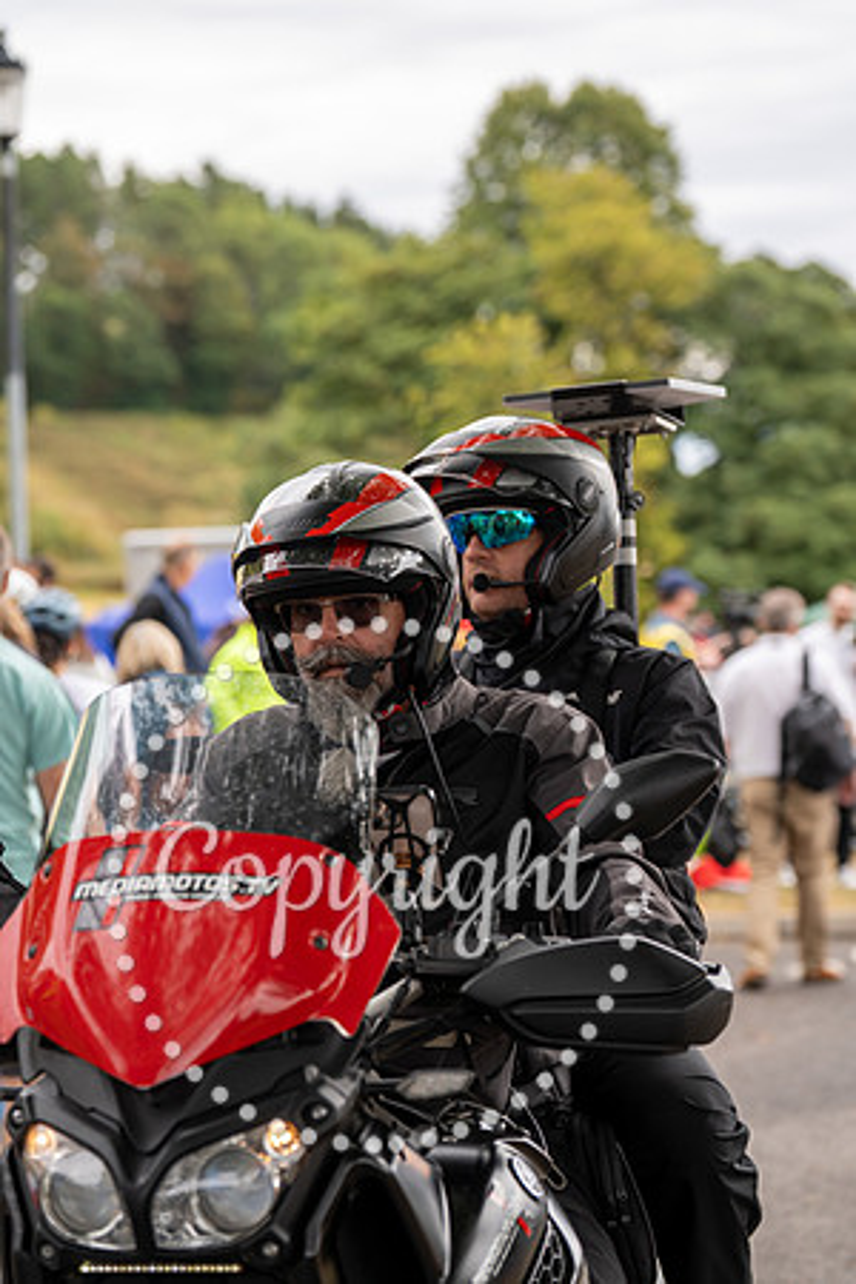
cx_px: 428
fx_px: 2996
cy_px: 642
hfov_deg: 16.3
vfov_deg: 24.2
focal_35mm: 84
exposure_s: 1/1000
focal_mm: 84
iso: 250
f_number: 3.5
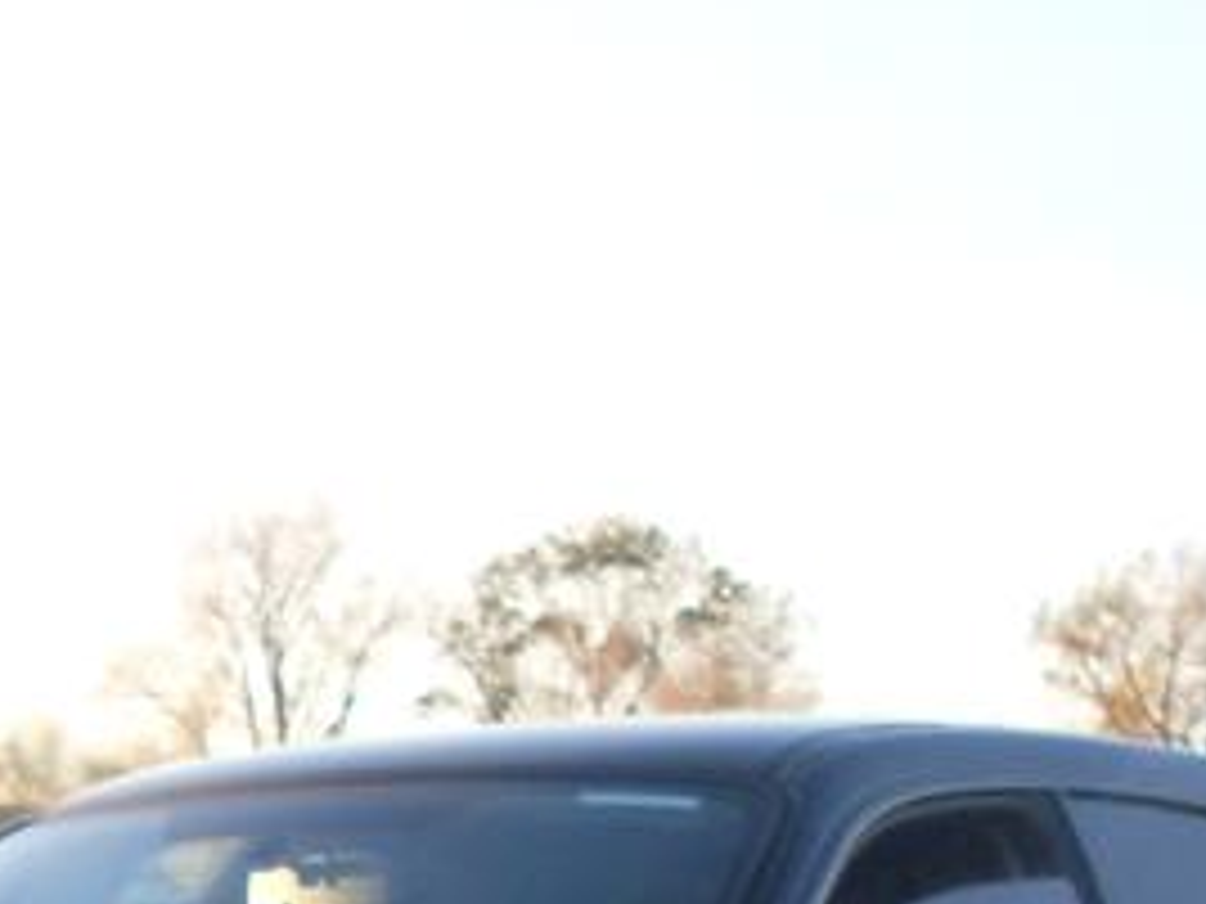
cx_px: -184
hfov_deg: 13.3
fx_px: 5052
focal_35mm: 145
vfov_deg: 9.8
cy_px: 1556
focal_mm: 6.3
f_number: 2.8
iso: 80
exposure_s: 1/125
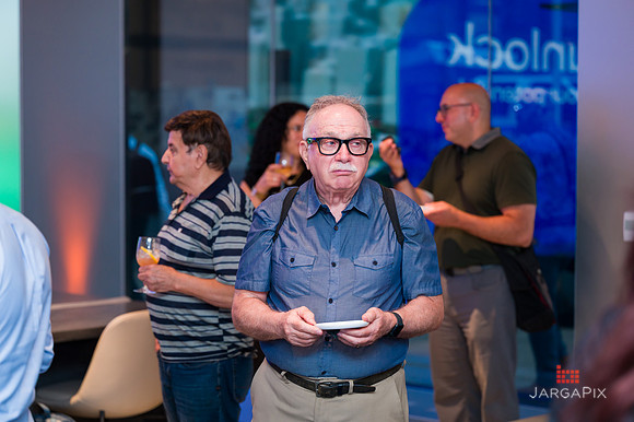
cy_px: 211
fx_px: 1540
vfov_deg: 15.6
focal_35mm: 88
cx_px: 317
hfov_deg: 23.3
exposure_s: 1/160
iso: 800
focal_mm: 87
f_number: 3.2
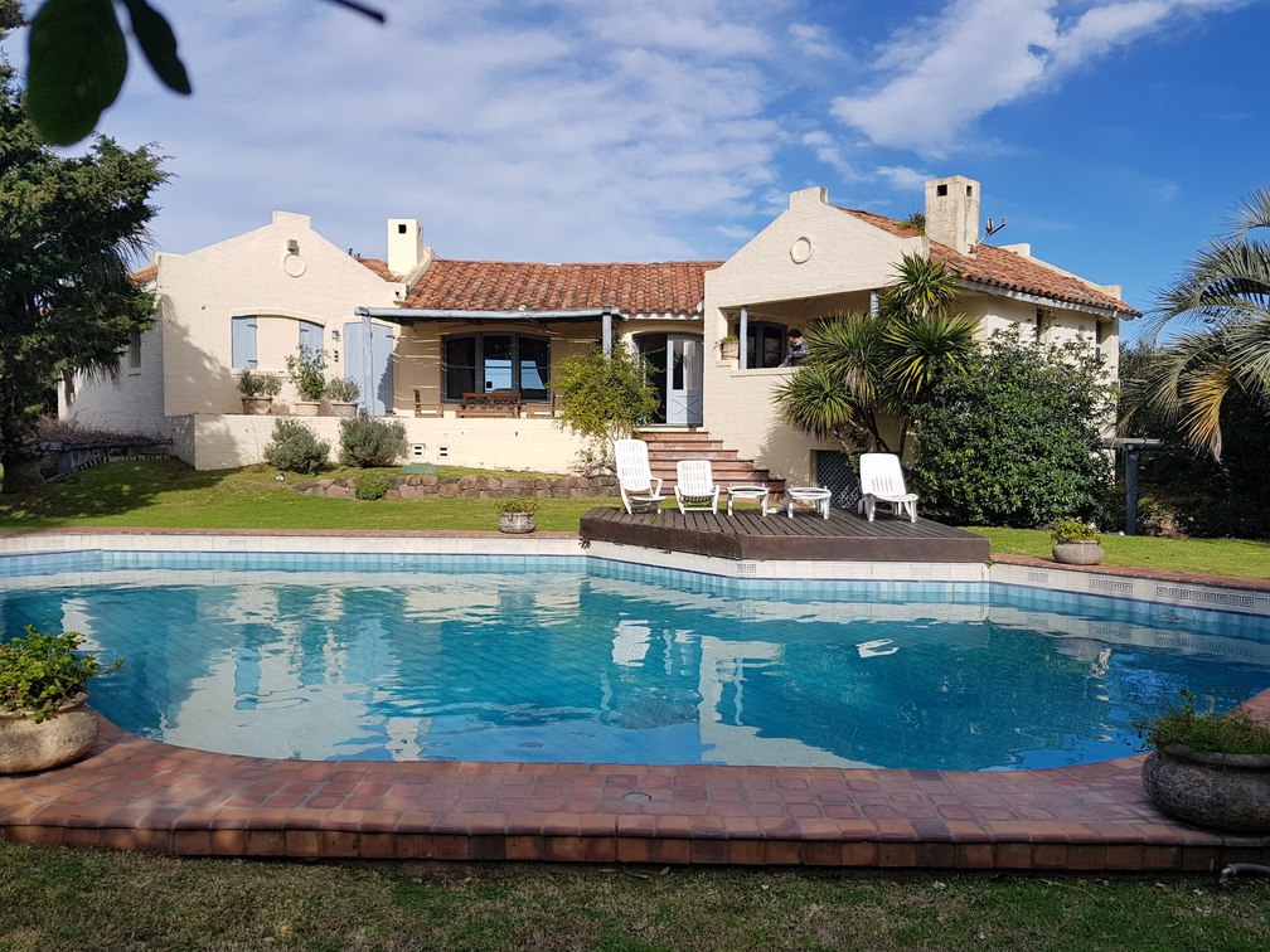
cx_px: 635
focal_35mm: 26
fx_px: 954
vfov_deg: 53.1
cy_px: 476
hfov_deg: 67.3
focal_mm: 4.2
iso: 40
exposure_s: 1/2528
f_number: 1.7
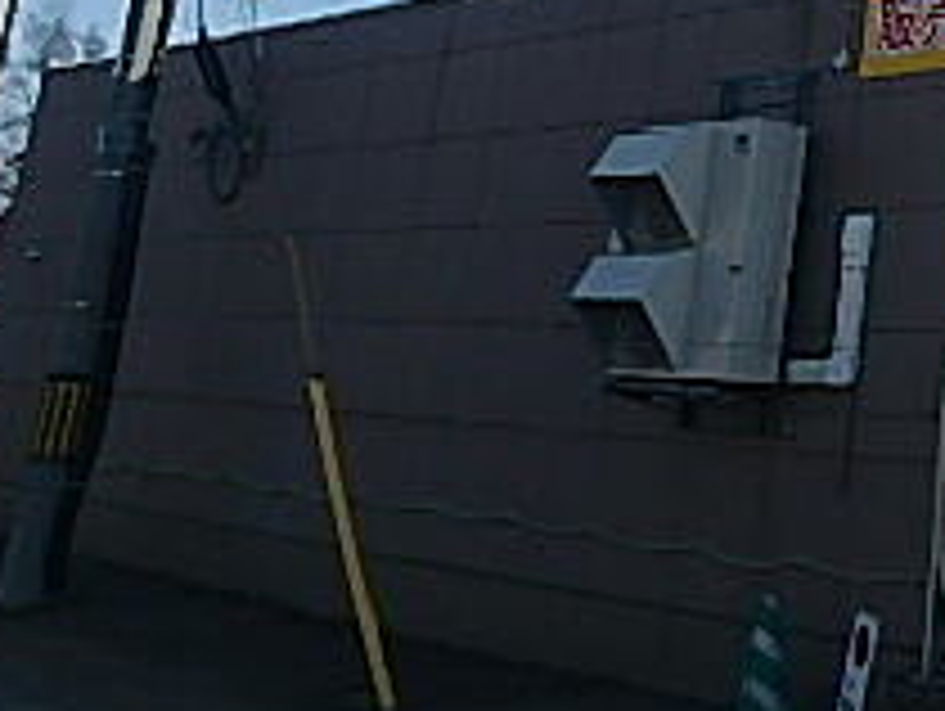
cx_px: 1300
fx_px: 1749
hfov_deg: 25.1
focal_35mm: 64
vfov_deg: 21.4
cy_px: -130
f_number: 6
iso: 125
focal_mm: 3.7
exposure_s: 1/400
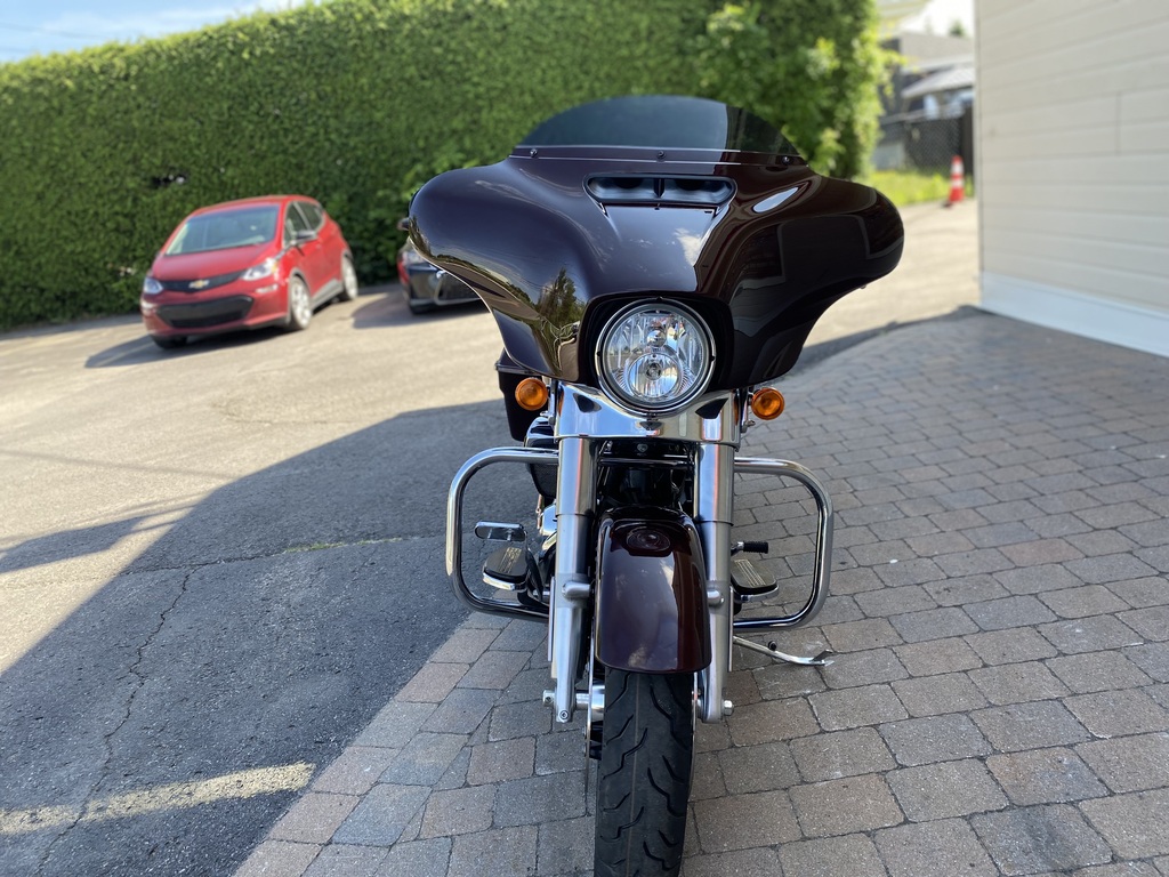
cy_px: 438
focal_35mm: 26
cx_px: 584
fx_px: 878
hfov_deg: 67.3
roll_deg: +8.2
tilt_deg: -15.2
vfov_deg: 53.1
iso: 32
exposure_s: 1/414
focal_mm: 4.25
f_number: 1.8
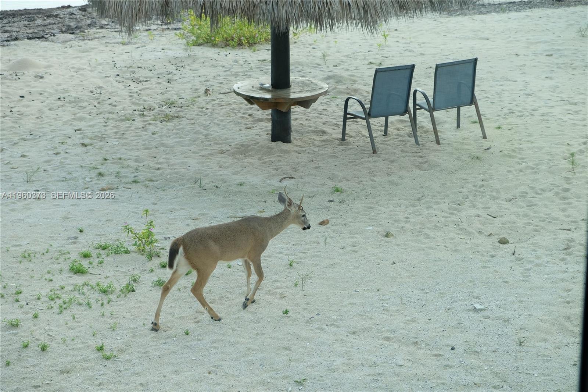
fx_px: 1355
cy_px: 196
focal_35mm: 83
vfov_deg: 16.4
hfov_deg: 24.5
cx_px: 294
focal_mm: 55
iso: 400
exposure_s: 1/600
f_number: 4.5
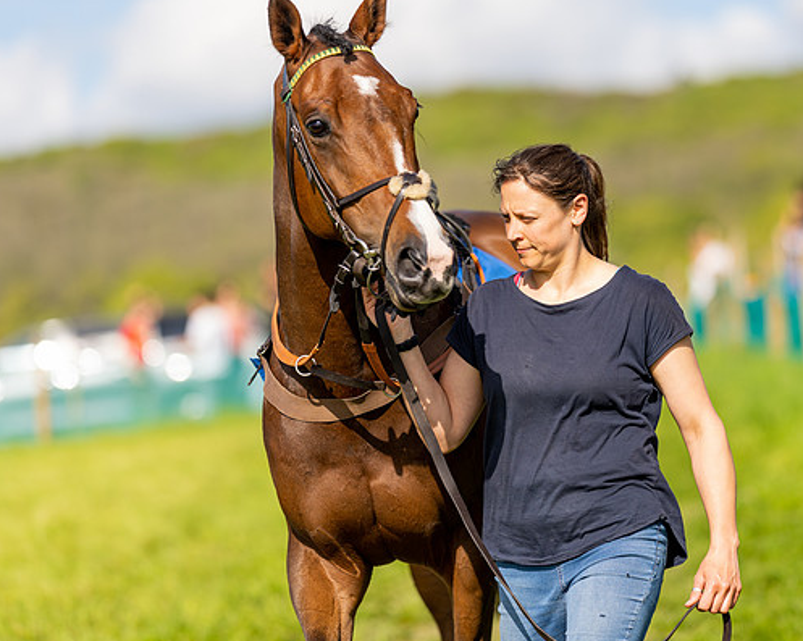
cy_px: 280
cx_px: 491
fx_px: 4252
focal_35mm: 179
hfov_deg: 10.8
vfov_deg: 8.6
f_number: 1.8
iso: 50
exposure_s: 1/2500
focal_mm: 135
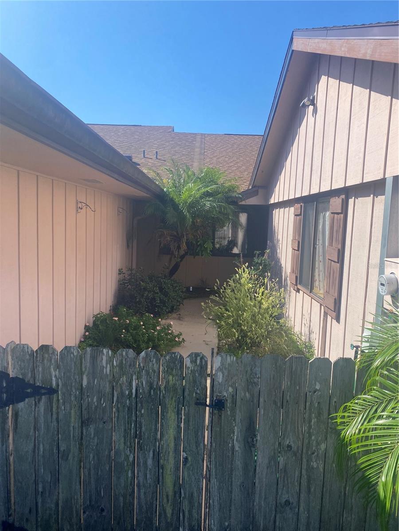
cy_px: 266
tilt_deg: -5.9
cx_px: 200
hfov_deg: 53.1
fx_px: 400
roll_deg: -3.1
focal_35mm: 26
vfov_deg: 67.3
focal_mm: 4.25
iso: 32
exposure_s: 1/2358
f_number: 1.8
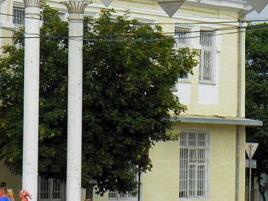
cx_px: 231
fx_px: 1594
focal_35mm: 206
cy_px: 31
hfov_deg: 9.6
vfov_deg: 7.2
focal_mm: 14.4
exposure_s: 1/400
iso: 50
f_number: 5.5
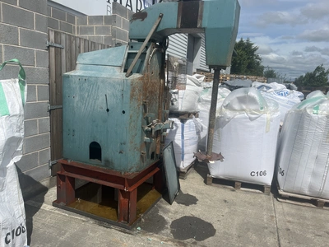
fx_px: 247
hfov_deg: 67.3
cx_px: 164
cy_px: 124
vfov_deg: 53.1
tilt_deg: -8.4
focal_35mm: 26
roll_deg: -2.5
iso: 50
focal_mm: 5.1
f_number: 1.6
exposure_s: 1/7353
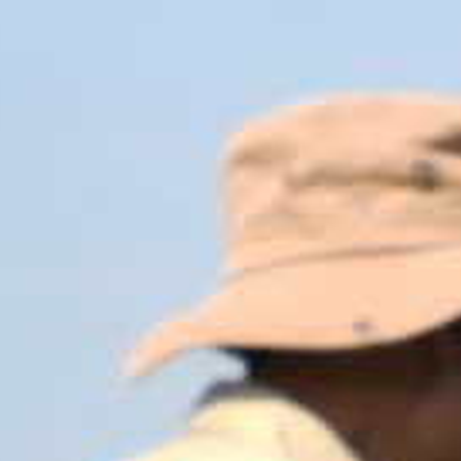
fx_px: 17131
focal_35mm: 1137
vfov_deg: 1.5
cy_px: 1285
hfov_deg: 1.5
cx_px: 2122
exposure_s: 1/200
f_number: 5.6
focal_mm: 75
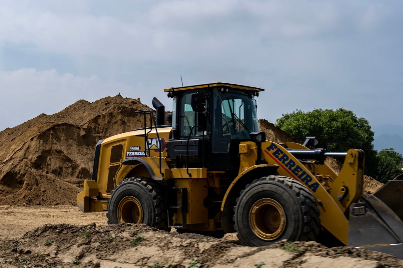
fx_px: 694
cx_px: 108
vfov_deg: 21.9
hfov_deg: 31.9
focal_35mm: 62
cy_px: 125
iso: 64
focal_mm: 41
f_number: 6.3
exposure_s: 1/320
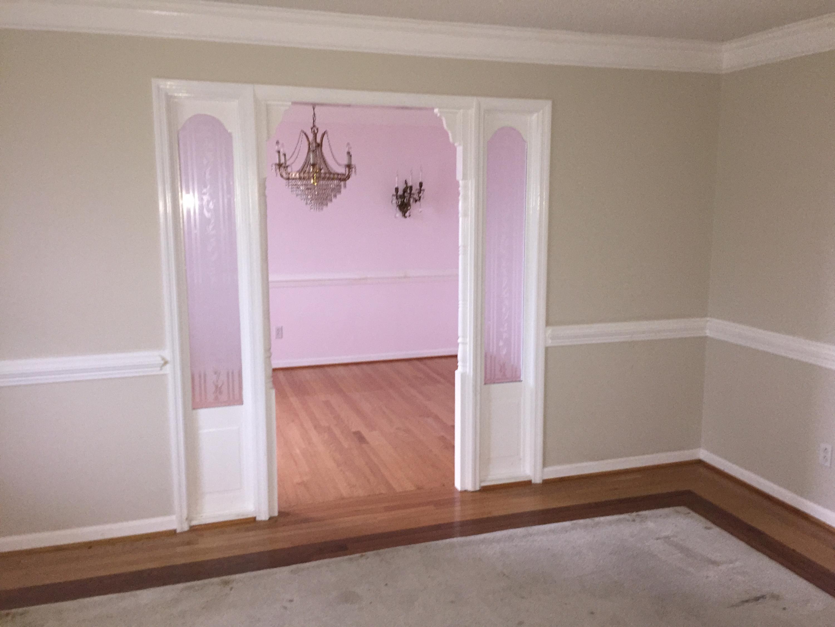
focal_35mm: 29
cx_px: 418
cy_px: 314
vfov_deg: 48.2
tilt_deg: -8.2
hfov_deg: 61.7
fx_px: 700
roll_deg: -1.1
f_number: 2.2
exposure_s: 1/20
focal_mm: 4.15
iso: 200
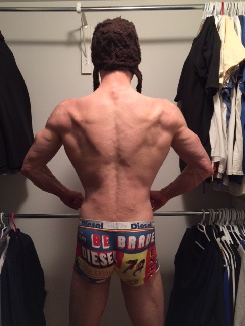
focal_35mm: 29
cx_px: 122
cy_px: 163
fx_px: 274
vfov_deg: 61.7
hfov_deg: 48.2
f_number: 2.2
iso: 250
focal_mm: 4.15
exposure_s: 1/15
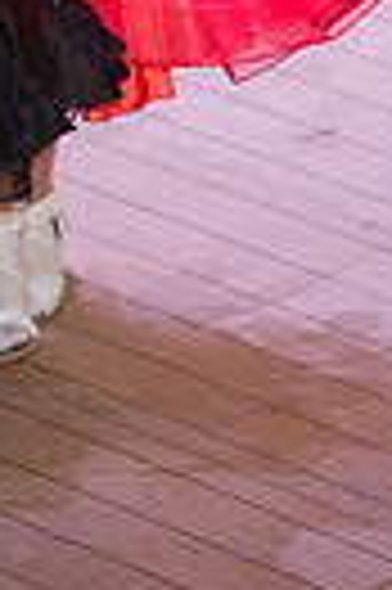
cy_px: -261
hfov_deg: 2.0
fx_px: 11217
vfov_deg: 3.0
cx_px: -101
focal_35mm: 685
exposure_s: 1/250
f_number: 2.8
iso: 800
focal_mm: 200
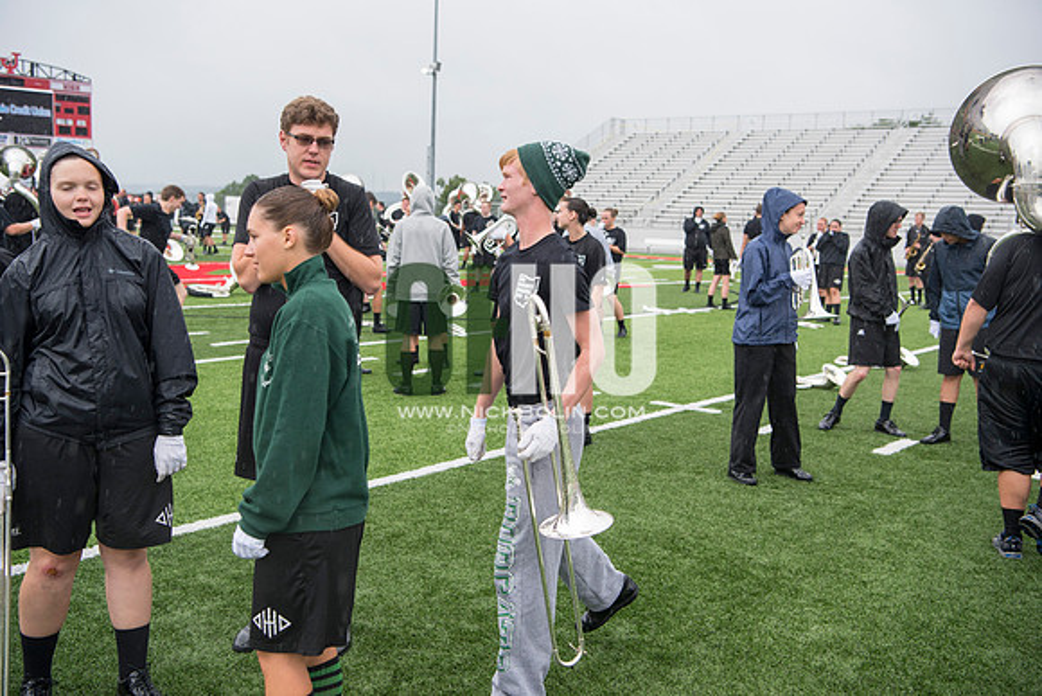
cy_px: 348
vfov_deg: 33.4
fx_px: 1158
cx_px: 521
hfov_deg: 48.4
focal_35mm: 40
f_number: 4
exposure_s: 1/500
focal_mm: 40
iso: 400
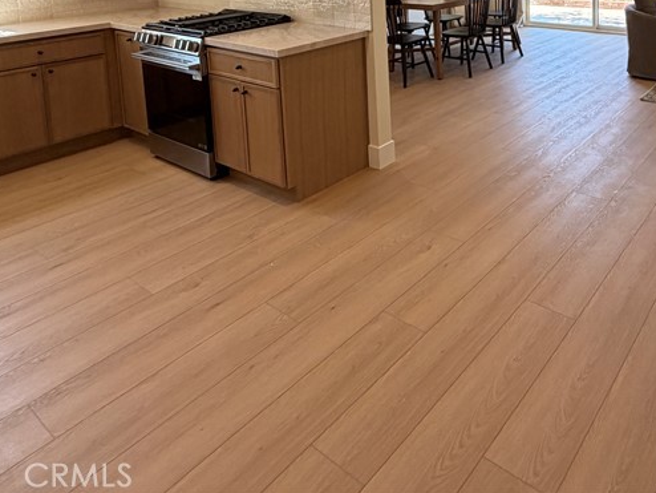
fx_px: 550
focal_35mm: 29
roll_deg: +0.3
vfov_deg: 41.1
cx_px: 501
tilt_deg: -4.7
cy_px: -16
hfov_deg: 58.1
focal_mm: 2.22
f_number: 2.2
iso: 125
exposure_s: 1/121
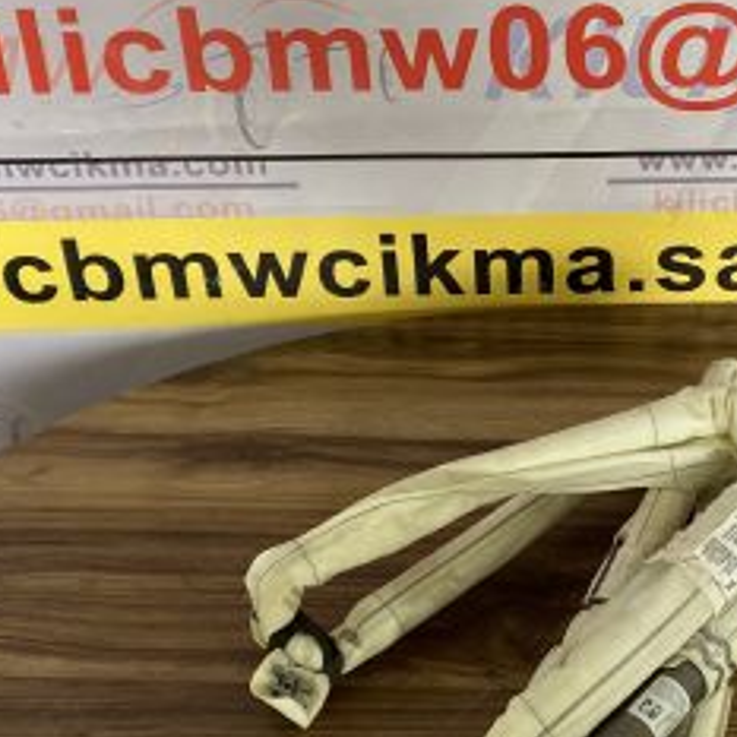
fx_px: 1518
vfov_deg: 27.3
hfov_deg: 26.5
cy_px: 357
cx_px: 636
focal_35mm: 63
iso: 160
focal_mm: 4.25
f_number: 1.8
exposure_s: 1/60
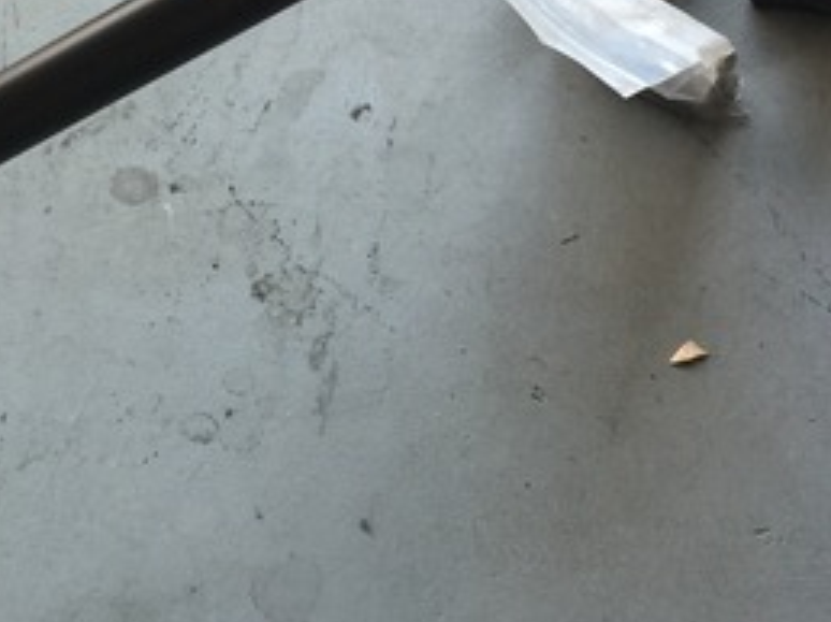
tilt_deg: -49.4
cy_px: -10
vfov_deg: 16.0
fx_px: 2159
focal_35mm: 90
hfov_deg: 21.7
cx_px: 264
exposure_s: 1/30
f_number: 2.2
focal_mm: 4.15
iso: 40
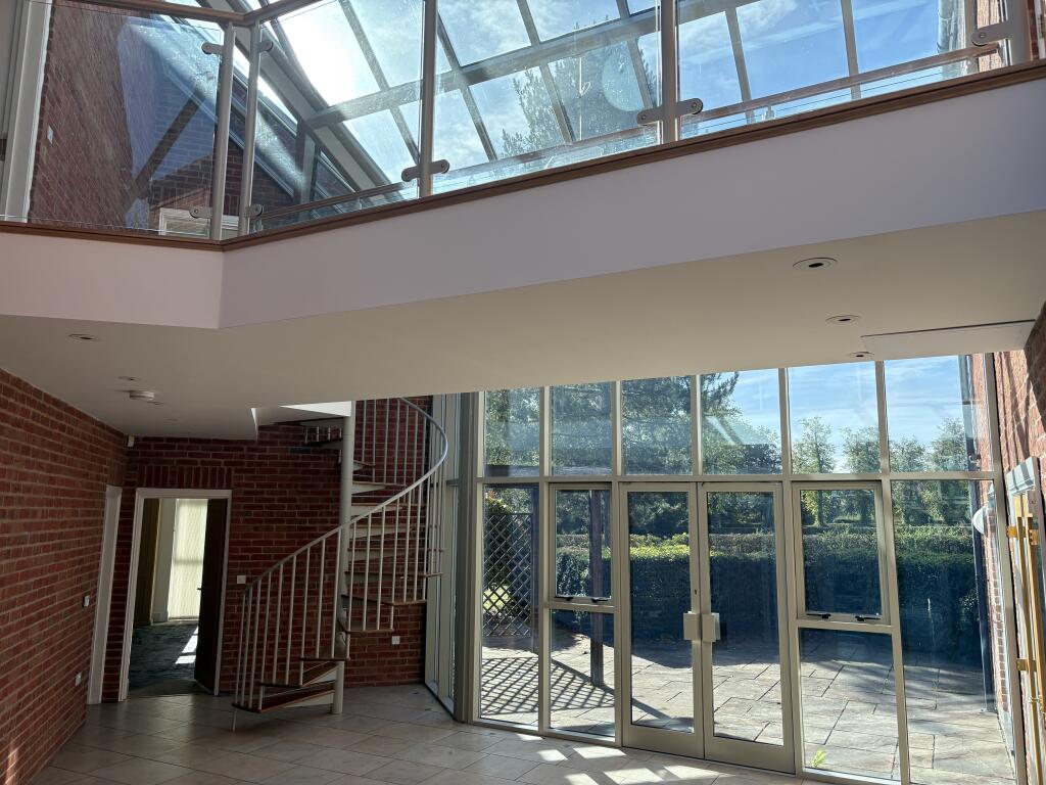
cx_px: 523
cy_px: 392
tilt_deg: +9.7
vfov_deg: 53.1
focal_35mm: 26
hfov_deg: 67.3
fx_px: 786
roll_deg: -0.3
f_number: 1.6
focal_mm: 5.96
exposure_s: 1/895
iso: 64
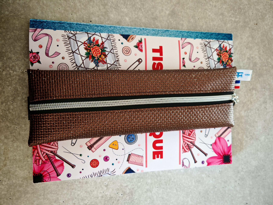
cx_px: 136
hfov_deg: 65.3
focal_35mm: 27
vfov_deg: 51.4
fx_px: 213
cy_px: 102
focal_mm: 6.67
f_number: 1.9
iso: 800
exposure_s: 1/60
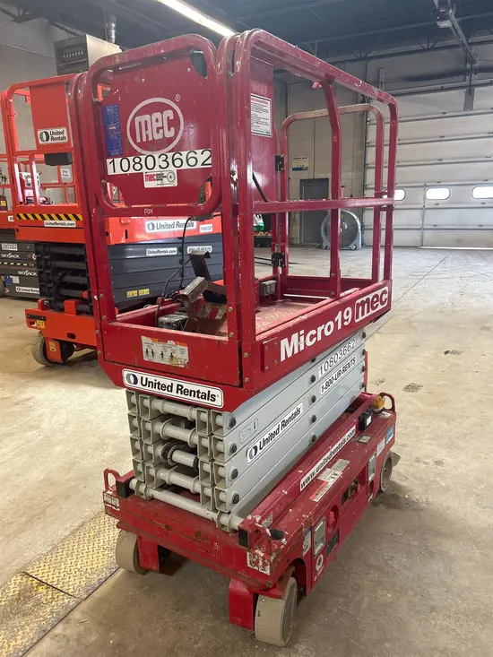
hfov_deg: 53.1
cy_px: 328
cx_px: 246
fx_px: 494
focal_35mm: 26
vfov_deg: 67.3
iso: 100
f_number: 1.5
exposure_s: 1/60
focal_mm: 5.7
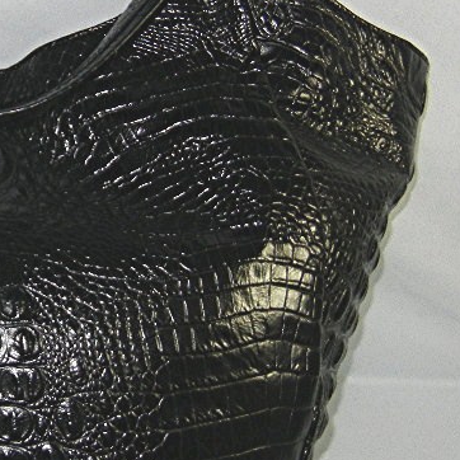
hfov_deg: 21.8
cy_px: 173
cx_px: -44
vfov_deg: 23.0
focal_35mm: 75
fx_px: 1128
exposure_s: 1/30
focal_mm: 5.4
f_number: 7
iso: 200
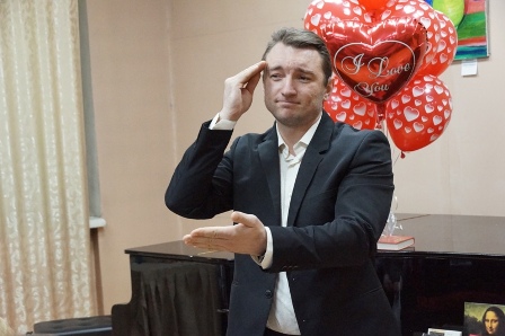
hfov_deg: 29.9
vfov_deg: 20.1
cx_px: 252
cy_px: 168
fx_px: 946
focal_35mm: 68
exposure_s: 1/125
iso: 4000
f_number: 5.6
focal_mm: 45
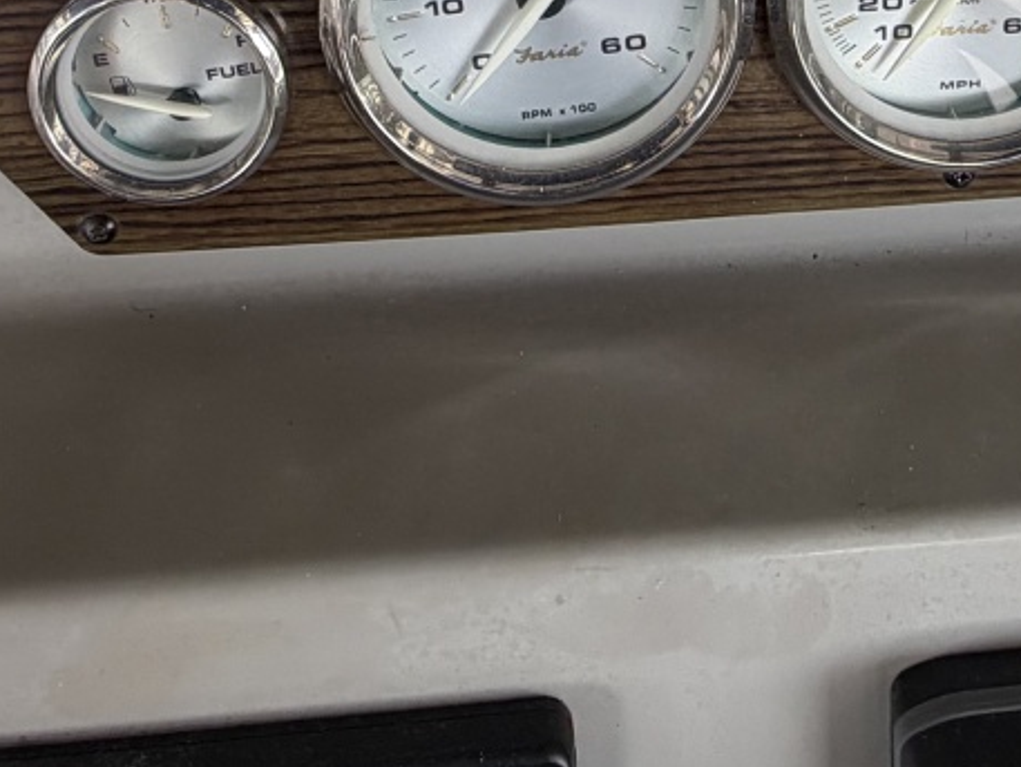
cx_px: 731
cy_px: -351
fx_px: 1446
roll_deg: +2.5
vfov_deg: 24.1
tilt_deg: -37.4
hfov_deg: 38.2
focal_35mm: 49
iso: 40
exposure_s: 1/100
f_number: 2.2
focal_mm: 2.22
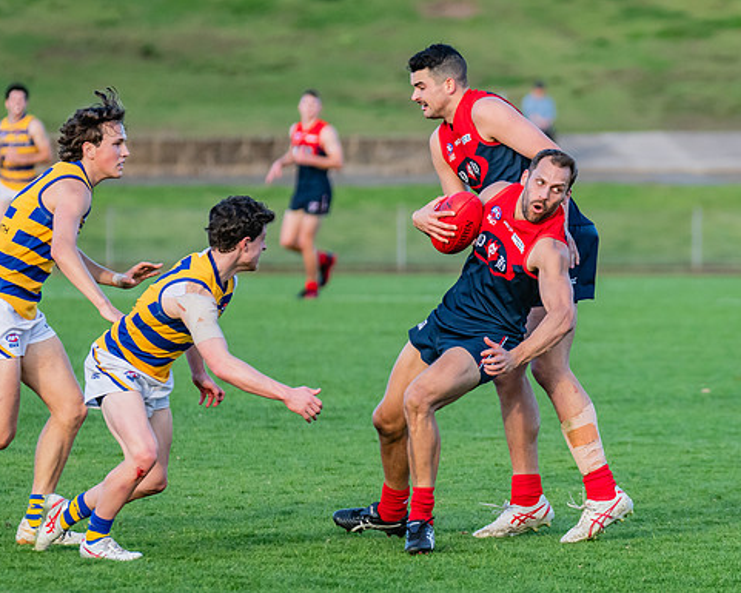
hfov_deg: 4.6
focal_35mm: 423
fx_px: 9279
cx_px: 580
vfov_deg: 3.7
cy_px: 323
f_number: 4
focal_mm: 240
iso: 1250
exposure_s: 1/1250
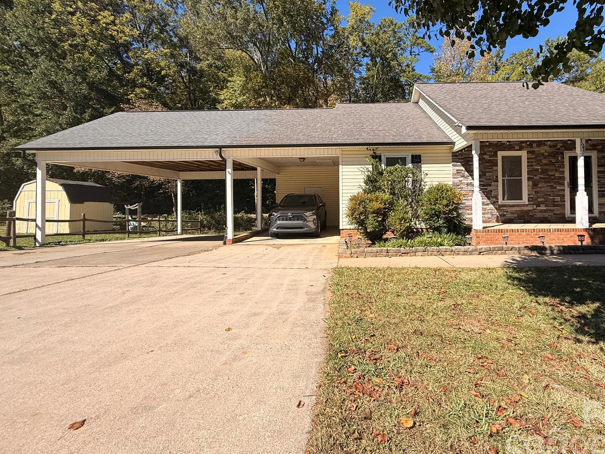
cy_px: 196
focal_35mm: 17
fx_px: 297
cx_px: 355
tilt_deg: +1.3
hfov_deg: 90.2
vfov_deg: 74.4
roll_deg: +0.7
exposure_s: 1/1848
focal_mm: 2.22
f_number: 2.2
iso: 50
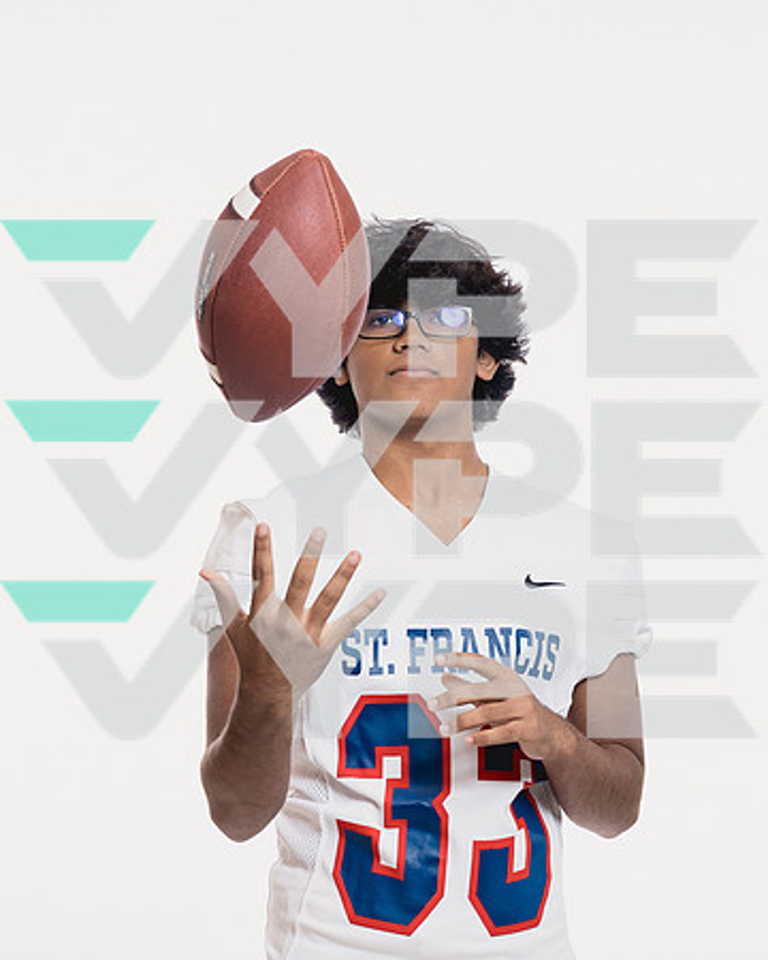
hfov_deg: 14.9
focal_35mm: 104
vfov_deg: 18.5
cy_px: 461
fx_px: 2941
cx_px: 383
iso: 400
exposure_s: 1/250
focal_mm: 70
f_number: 5.6
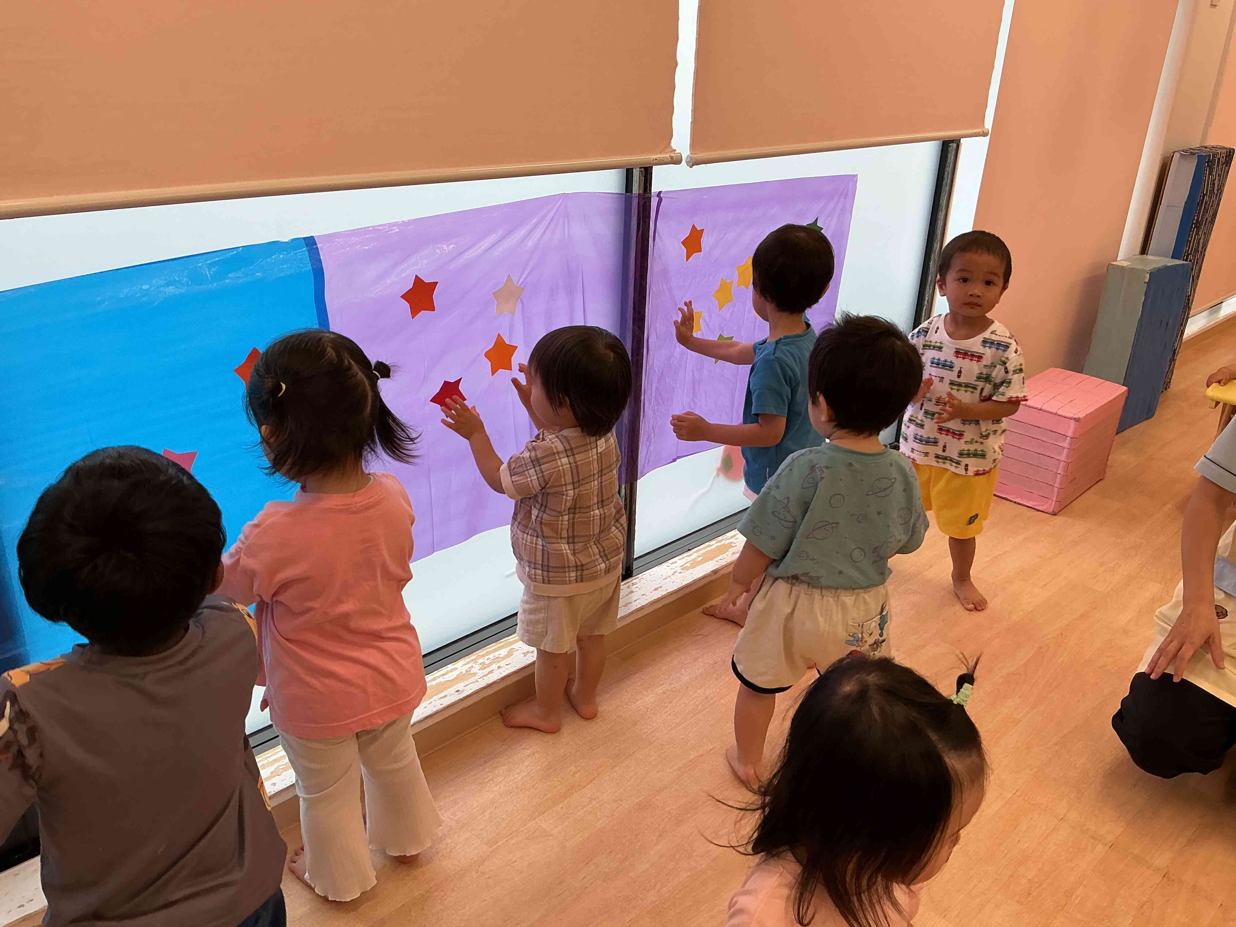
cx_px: 618
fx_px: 1035
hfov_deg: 61.7
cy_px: 464
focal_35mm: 29
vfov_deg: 48.2
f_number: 1.8
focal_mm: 3
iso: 32
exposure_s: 1/120
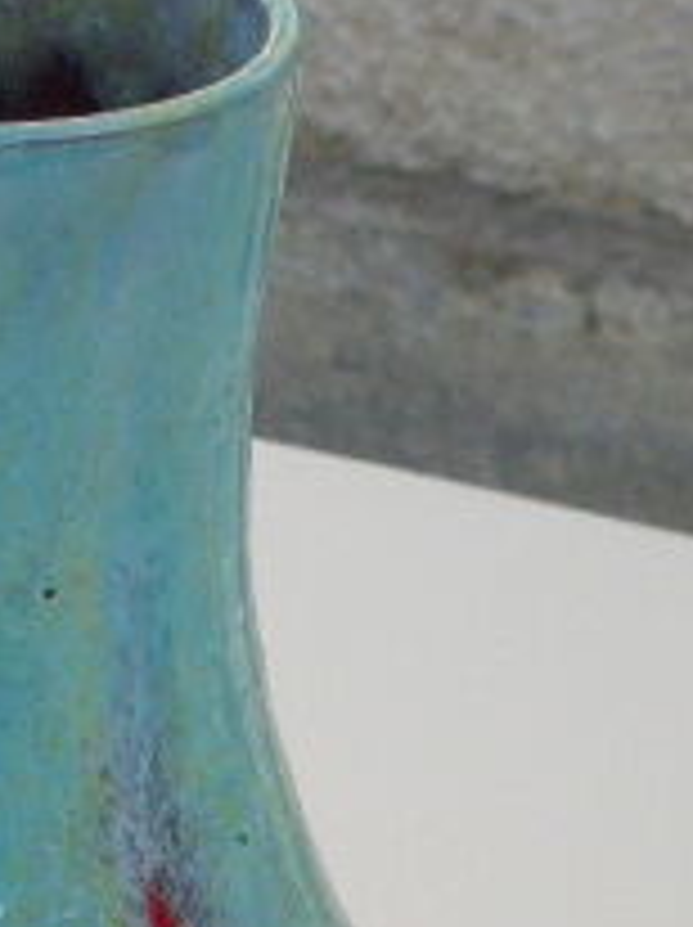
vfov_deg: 7.0
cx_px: -153
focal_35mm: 283
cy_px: 882
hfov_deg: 5.2
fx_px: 7570
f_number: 5.2
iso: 200
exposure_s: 1/250
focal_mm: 15.1
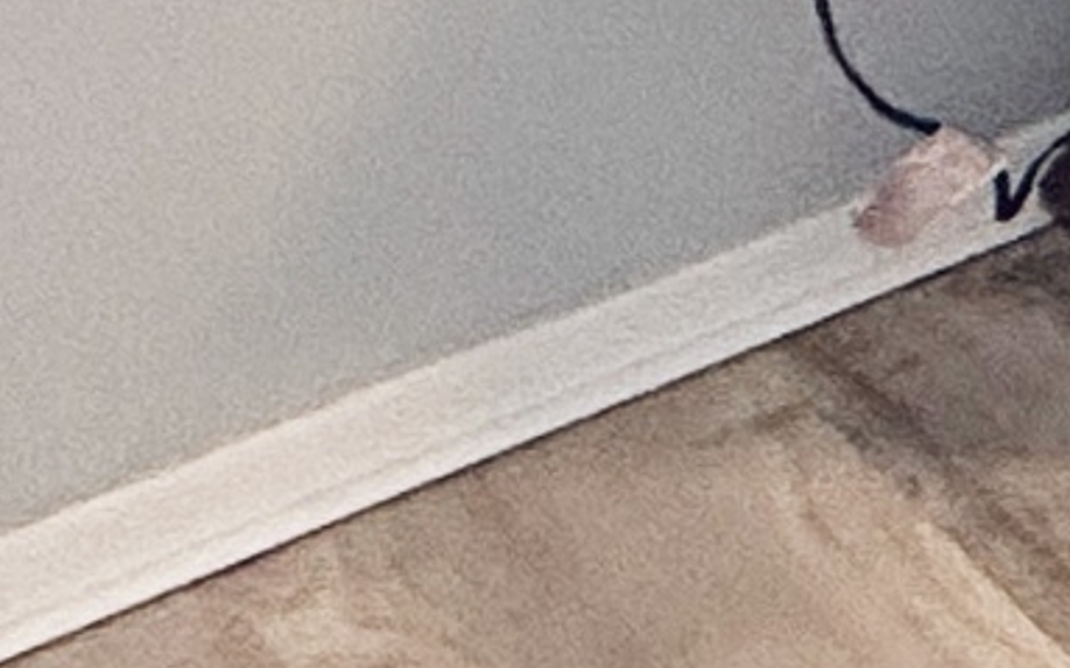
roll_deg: +0.6
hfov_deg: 8.3
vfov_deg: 7.9
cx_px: 4230
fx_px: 3469
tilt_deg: -2.8
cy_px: -1828
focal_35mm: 119
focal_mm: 2.22
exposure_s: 1/120
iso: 160
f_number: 2.2
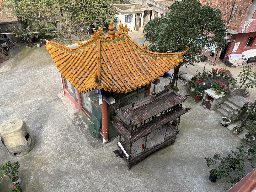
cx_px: 128
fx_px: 177
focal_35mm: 24
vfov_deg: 56.8
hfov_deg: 71.6
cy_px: 96
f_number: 1.78
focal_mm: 6.76
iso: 80
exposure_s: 1/1122
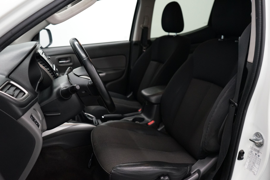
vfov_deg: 43.6
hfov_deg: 61.9
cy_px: 90
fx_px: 225
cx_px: 135
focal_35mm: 30
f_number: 3.5
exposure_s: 1/160
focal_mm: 30
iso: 3200
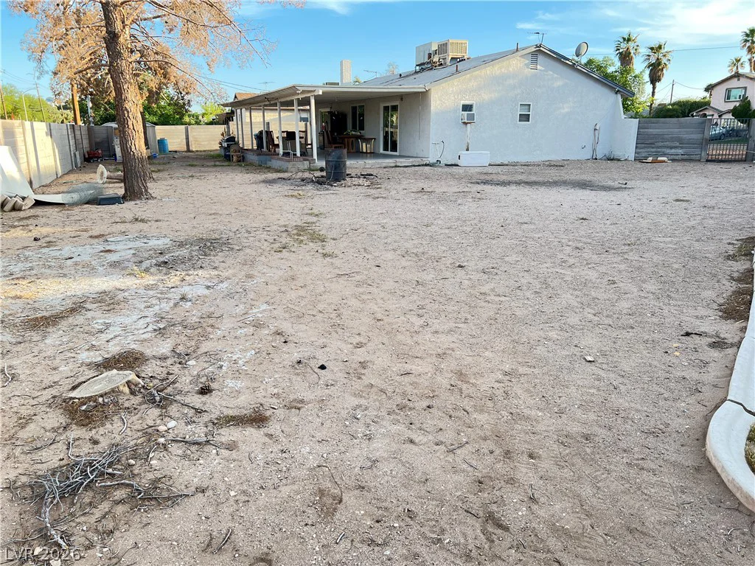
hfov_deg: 67.3
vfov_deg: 53.1
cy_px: 283
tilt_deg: -15.3
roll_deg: +0.4
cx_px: 378
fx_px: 567
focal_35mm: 26
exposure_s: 1/332
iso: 50
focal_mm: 5.7
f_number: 1.5
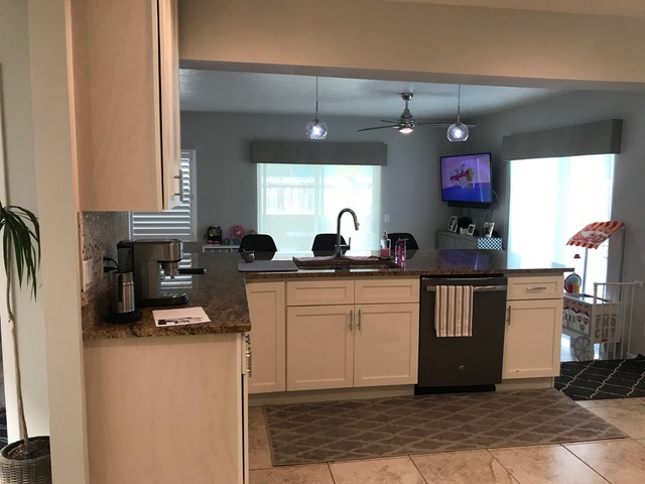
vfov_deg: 49.7
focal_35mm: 28
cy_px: 242
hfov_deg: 63.4
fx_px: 522
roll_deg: -0.1
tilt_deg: -6.7
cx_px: 322
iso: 25
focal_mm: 3.99
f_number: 1.8
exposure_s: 1/30
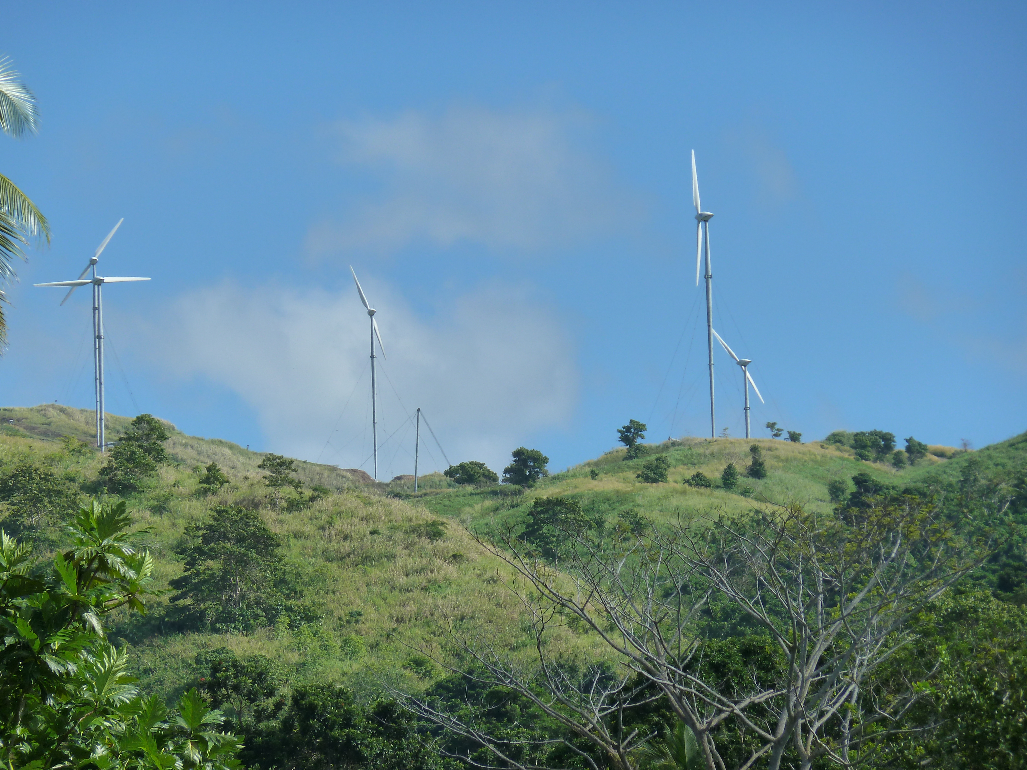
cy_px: 386
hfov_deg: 8.1
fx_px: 7209
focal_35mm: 243
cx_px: 513
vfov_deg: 6.1
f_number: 5.6
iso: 125
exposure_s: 1/400
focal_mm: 39.7
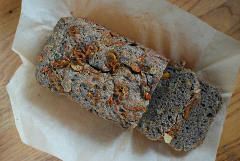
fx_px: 500
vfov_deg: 18.2
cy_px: 80
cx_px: 120
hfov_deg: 27.0
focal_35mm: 75
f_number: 2
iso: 800
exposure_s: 1/50
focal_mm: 50
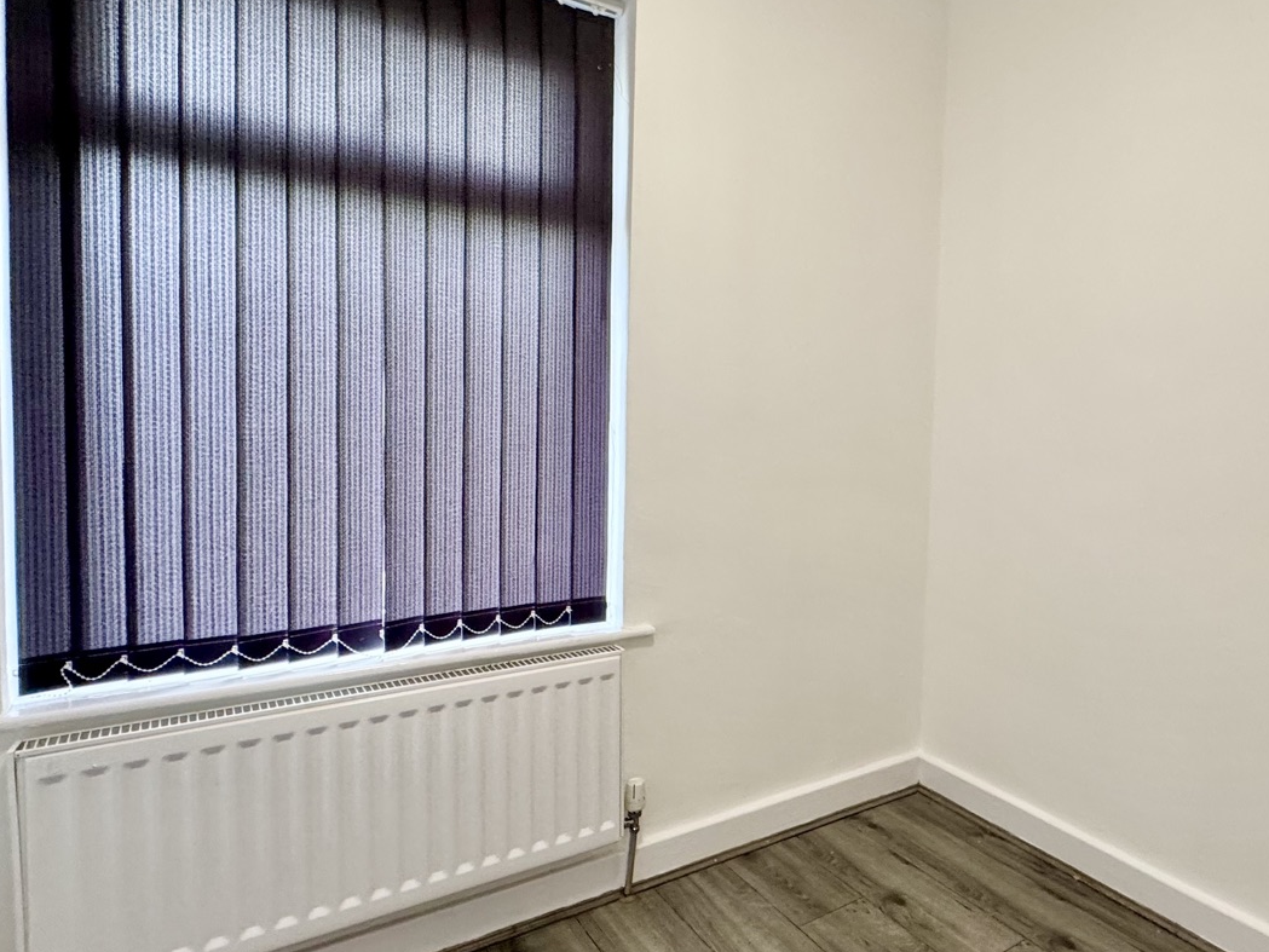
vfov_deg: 58.9
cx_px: 856
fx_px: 843
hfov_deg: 71.5
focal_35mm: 23
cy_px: 460
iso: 250
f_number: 2.2
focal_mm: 2.22
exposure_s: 1/100
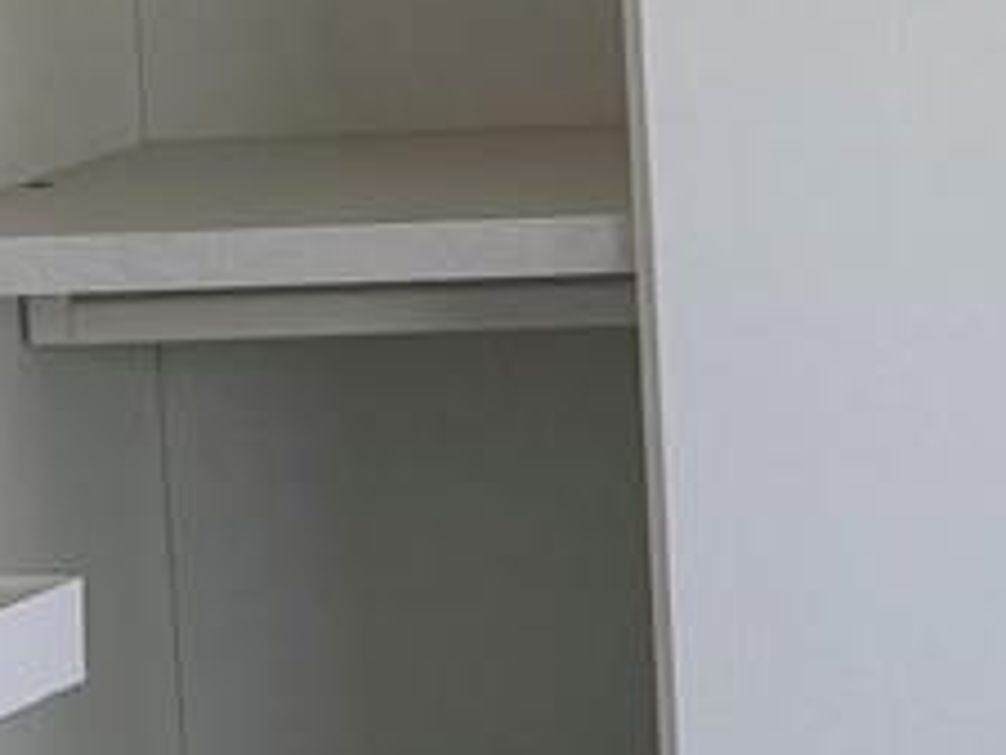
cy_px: -18
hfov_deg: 9.8
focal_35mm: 185
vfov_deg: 8.0
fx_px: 5379
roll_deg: +1.1
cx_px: 2128
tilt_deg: -6.2
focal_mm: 5.96
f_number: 1.6
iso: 40
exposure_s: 1/183
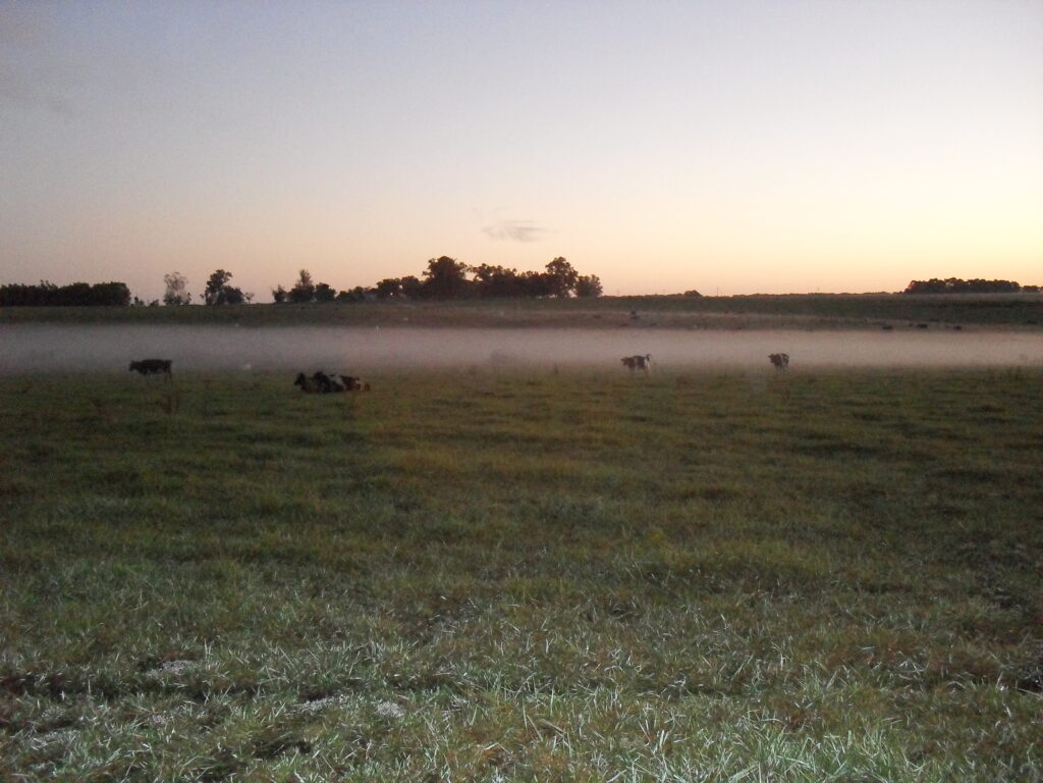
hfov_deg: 49.0
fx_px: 1145
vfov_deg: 37.7
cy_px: 392
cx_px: 522
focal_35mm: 38
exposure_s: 1/45
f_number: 2.8
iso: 400
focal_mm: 6.3
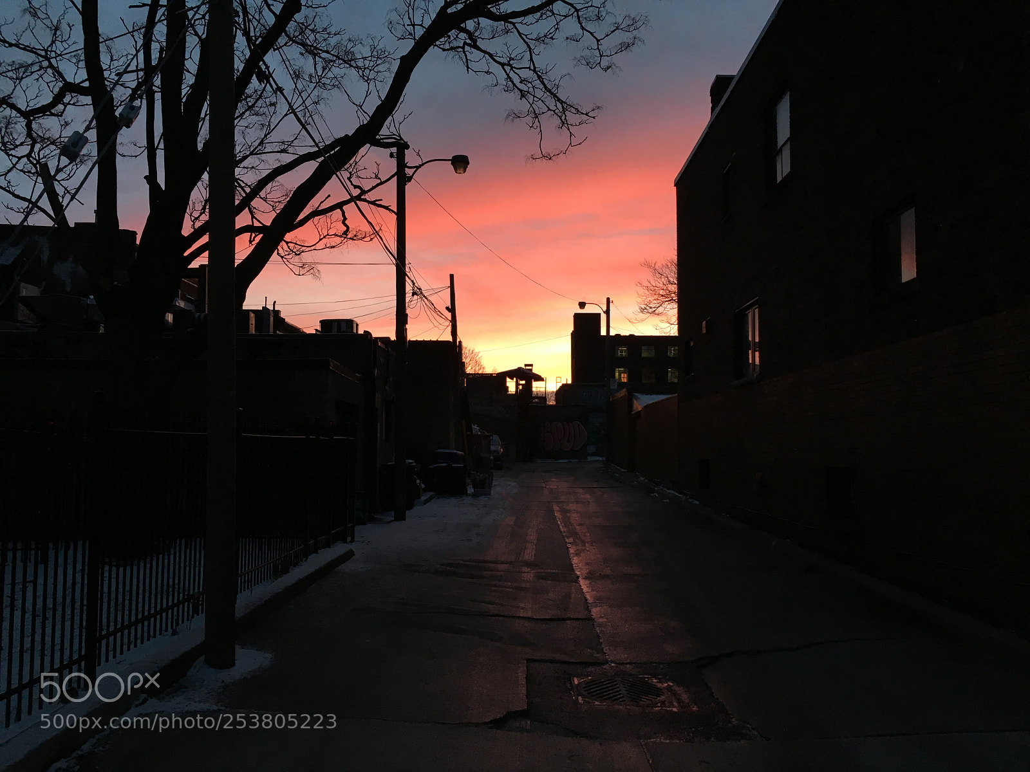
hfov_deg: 61.7
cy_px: 386
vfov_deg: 48.2
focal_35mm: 29
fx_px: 863
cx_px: 515
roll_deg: -0.1
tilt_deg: +6.0
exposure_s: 1/30
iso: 32
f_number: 2.2
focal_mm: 4.15
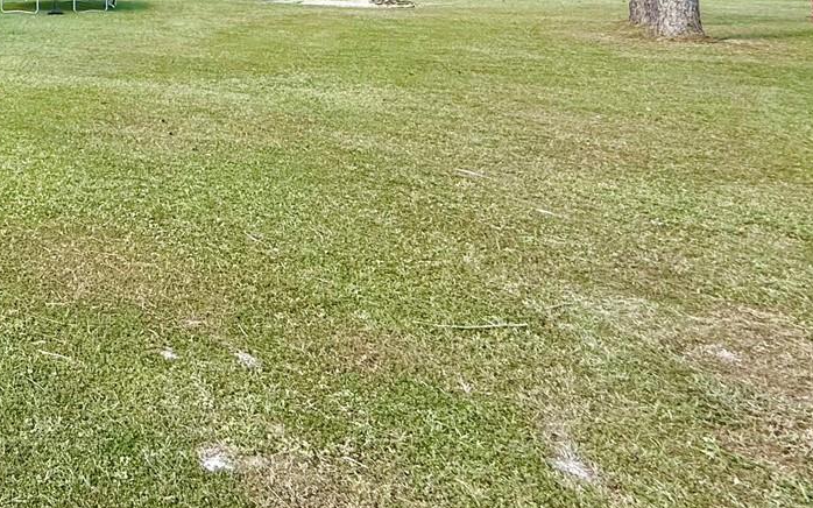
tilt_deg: +3.9
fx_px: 753
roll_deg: +0.1
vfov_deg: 31.8
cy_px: -84
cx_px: -107
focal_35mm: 34
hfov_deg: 42.6
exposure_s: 1/1001
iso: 50
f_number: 2.2
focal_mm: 2.22
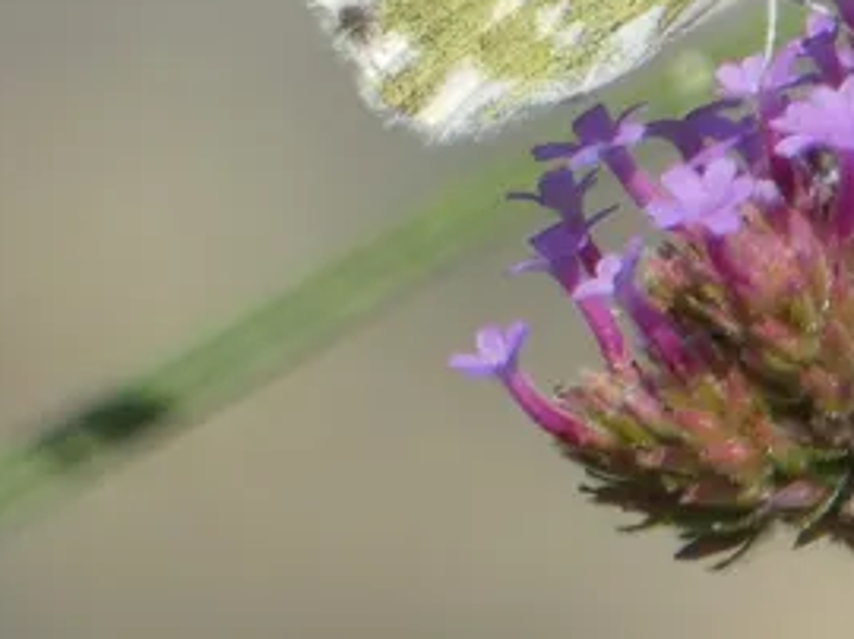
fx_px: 41903
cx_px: 977
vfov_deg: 0.9
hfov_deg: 1.2
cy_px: 82
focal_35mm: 1700
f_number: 5.6
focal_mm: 128.4
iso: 80
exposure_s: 1/160
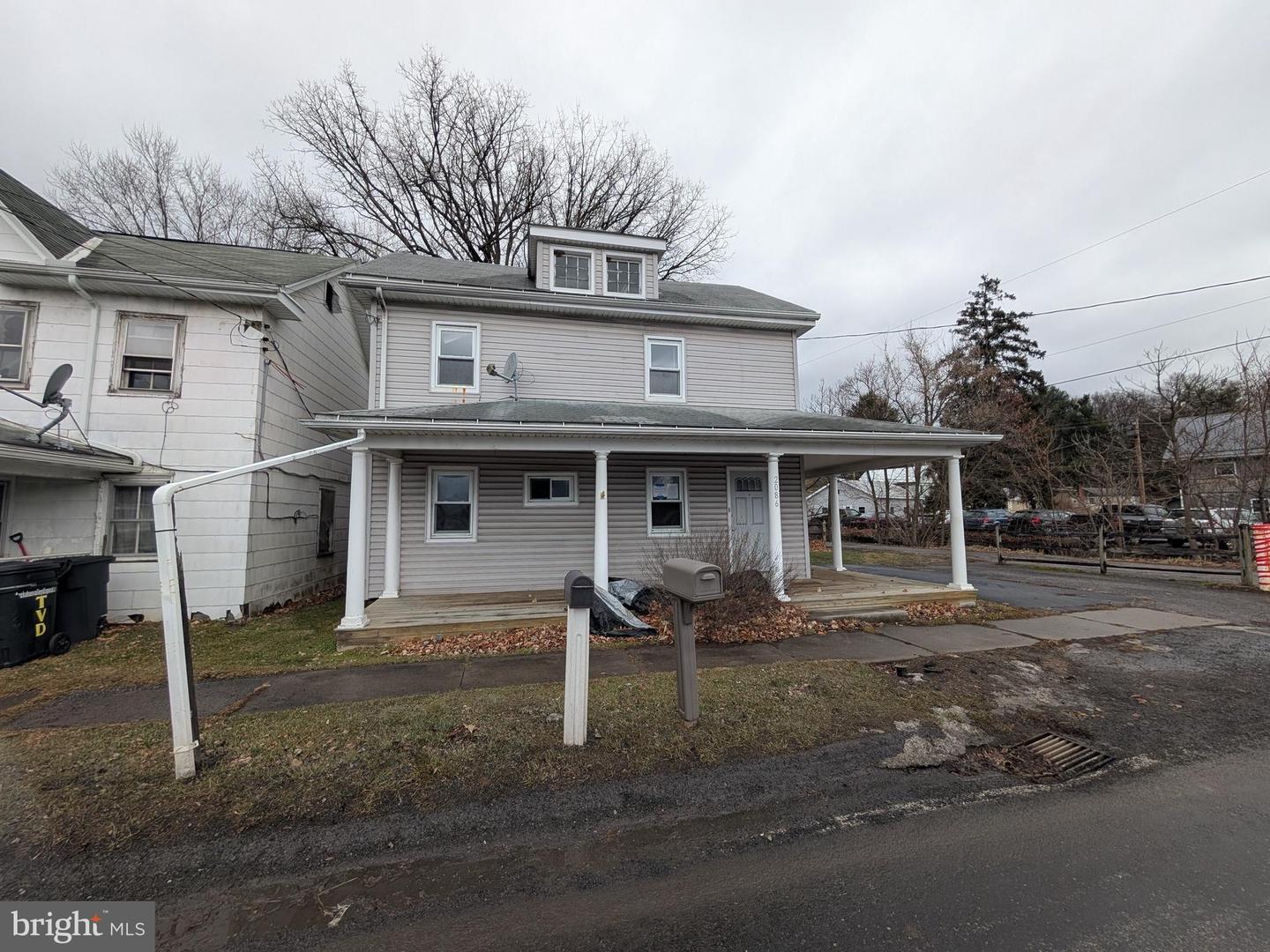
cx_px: 635
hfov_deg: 110.5
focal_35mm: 12
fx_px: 440
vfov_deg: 94.5
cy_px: 476
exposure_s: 1/488
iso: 54
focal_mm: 2.02
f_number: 1.7
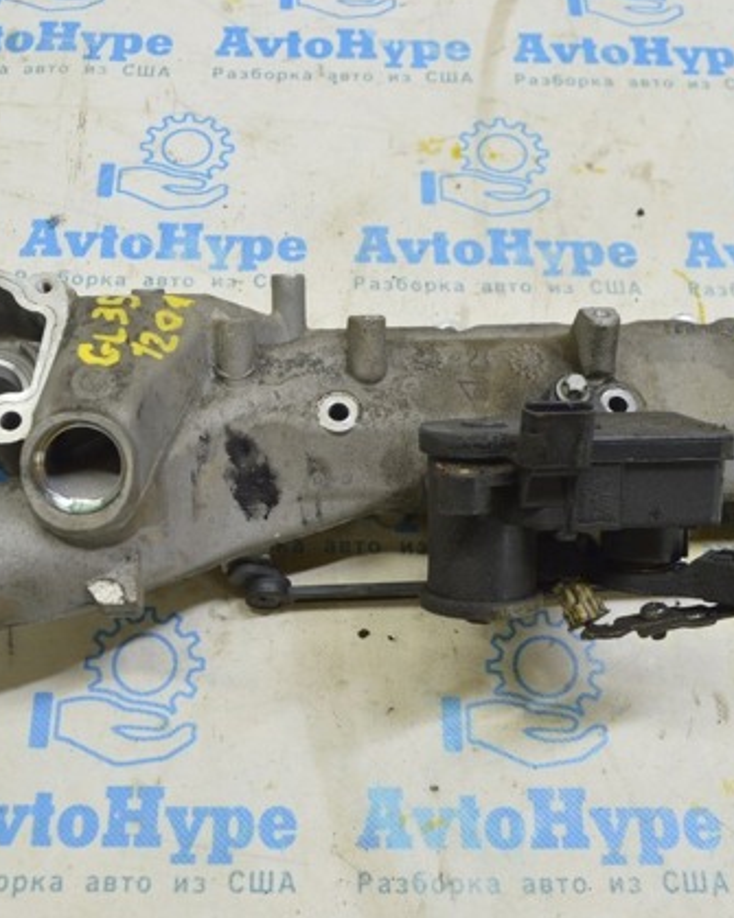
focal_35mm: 43
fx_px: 1168
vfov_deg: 42.9
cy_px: 457
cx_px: 316
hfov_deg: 34.8
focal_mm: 20
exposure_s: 1/20
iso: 400
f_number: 5.6
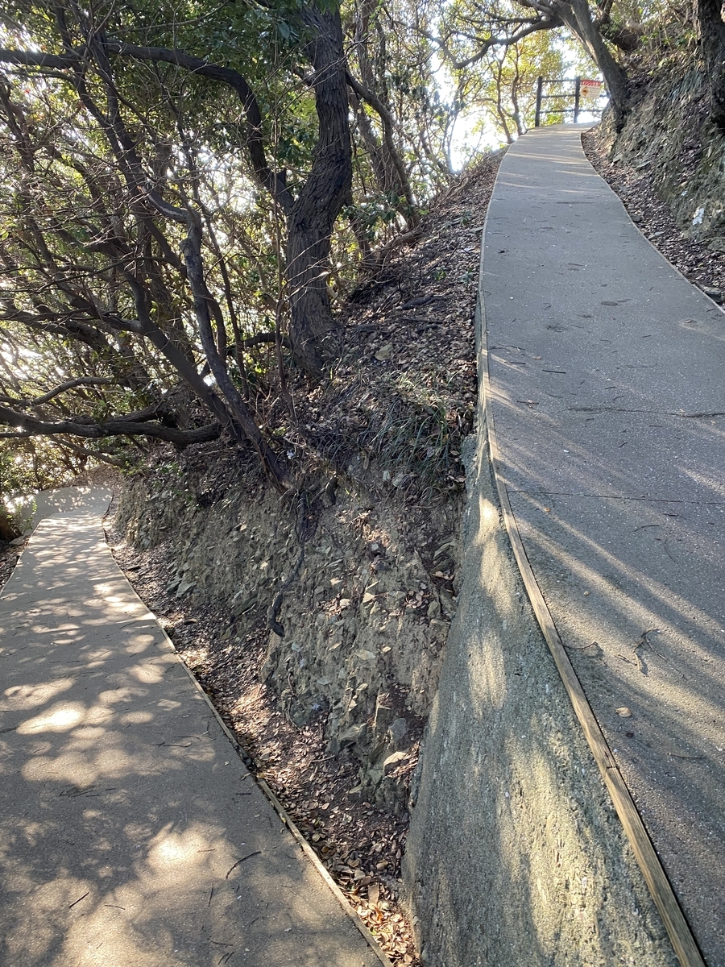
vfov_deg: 67.3
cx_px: 362
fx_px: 726
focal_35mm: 26
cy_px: 484
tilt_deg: -16.4
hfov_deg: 53.1
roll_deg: +0.6
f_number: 1.8
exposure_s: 1/70
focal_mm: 4.25
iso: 125
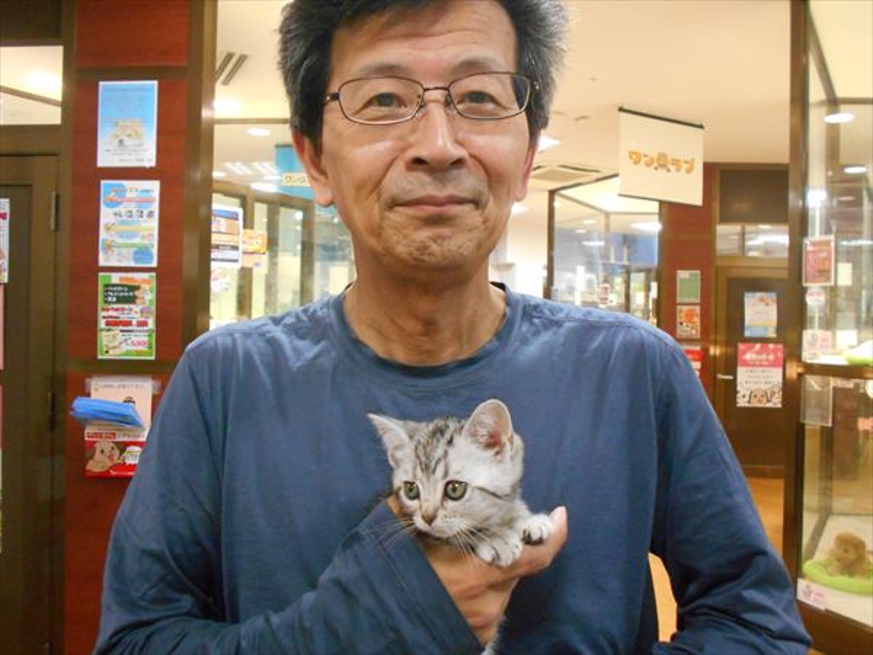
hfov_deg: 60.0
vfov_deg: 46.8
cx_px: 436
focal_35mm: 30
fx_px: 757
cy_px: 328
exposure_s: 1/100
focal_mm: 5.1
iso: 800
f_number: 3.4
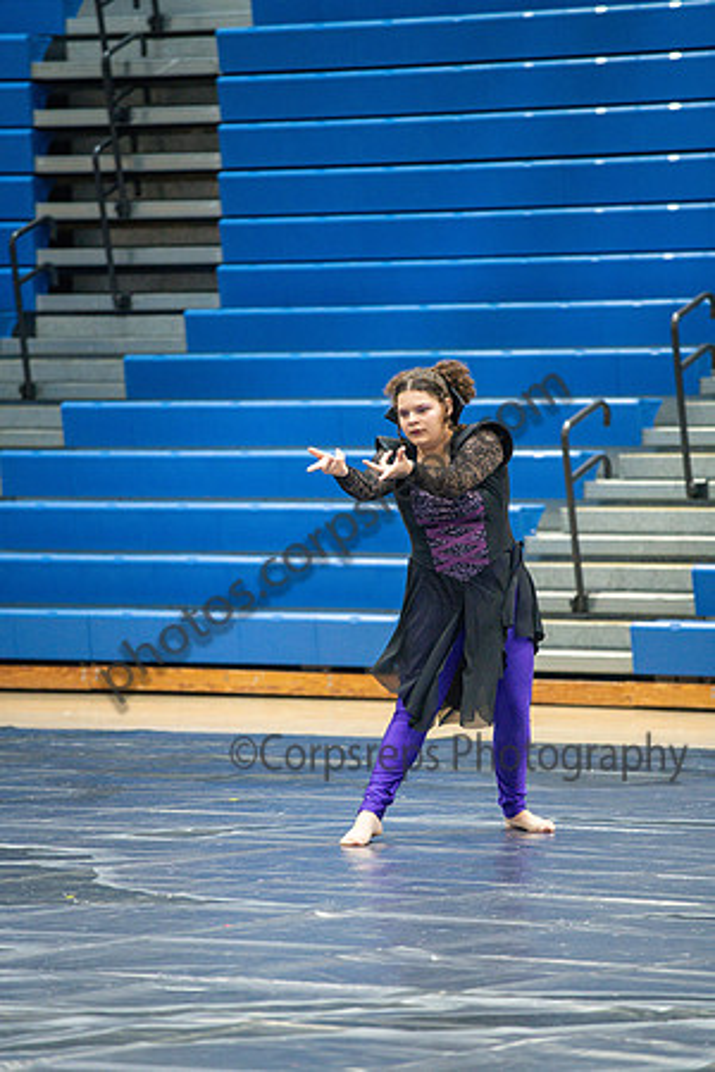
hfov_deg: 6.9
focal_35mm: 200
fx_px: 5958
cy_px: 536
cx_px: 358
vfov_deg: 10.3
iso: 6400
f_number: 4
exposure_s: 1/500
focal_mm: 200
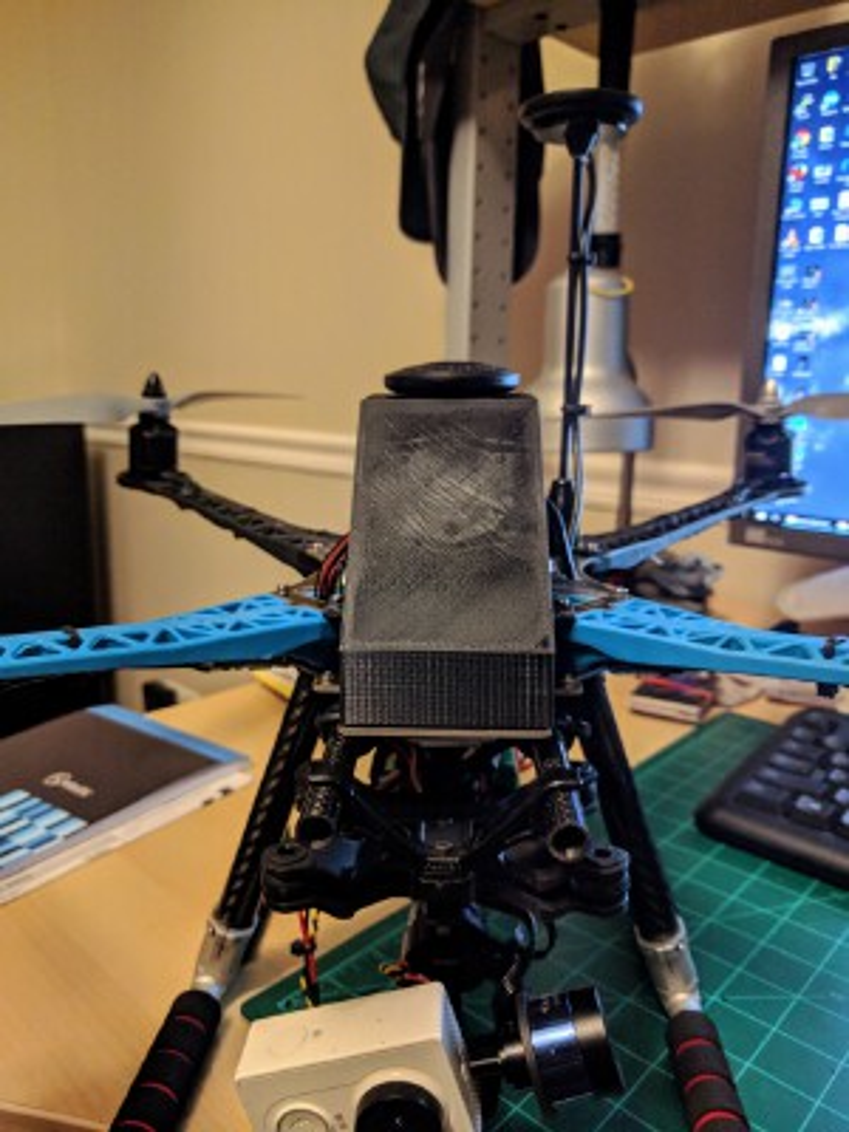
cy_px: 566
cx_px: 424
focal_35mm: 26
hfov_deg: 53.1
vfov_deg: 67.3
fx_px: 850
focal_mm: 4.67
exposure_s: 1/51.3
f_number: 2
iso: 527
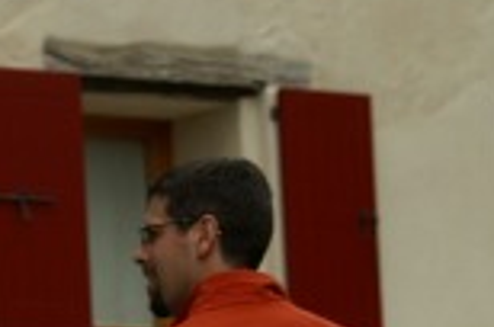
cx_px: -385
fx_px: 7217
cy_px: 591
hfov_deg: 3.9
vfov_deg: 2.6
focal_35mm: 527
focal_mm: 90
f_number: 8
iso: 125
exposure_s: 1/200
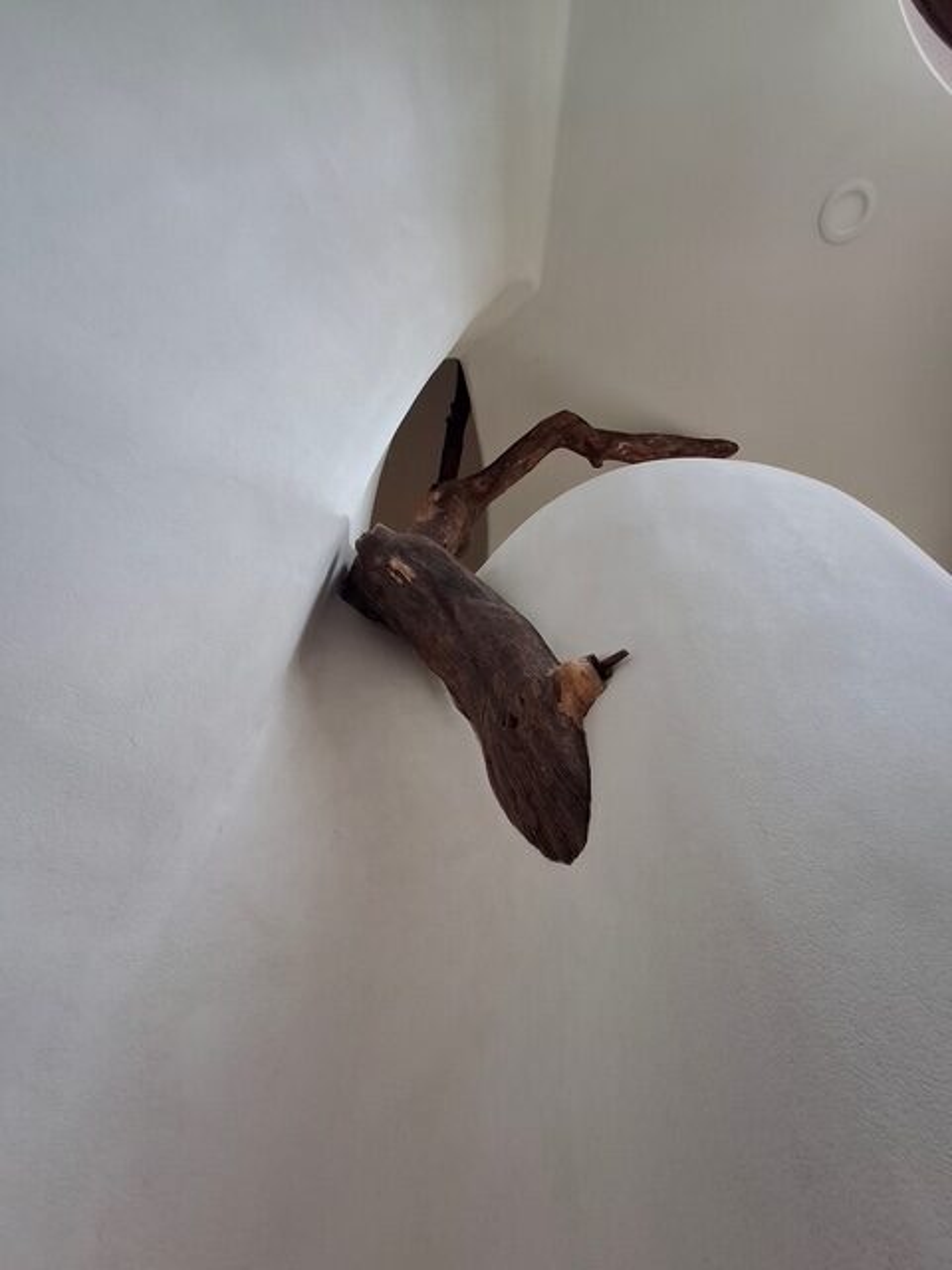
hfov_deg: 78.1
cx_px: 476
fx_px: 587
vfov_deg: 94.5
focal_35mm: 16
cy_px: 635
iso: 80
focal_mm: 1.64
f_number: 2.2
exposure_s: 1/40
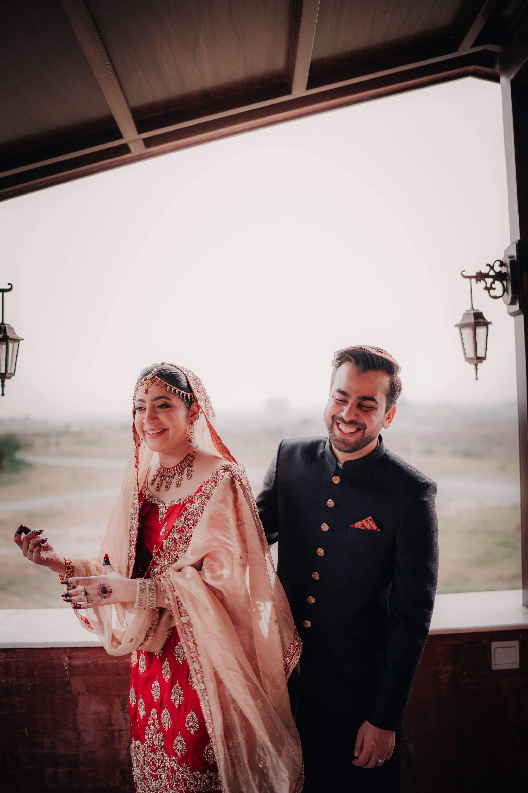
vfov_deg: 54.4
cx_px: 264
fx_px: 770
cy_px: 396
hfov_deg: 37.9
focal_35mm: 35
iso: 320
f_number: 1.4
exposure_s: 1/160
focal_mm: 35
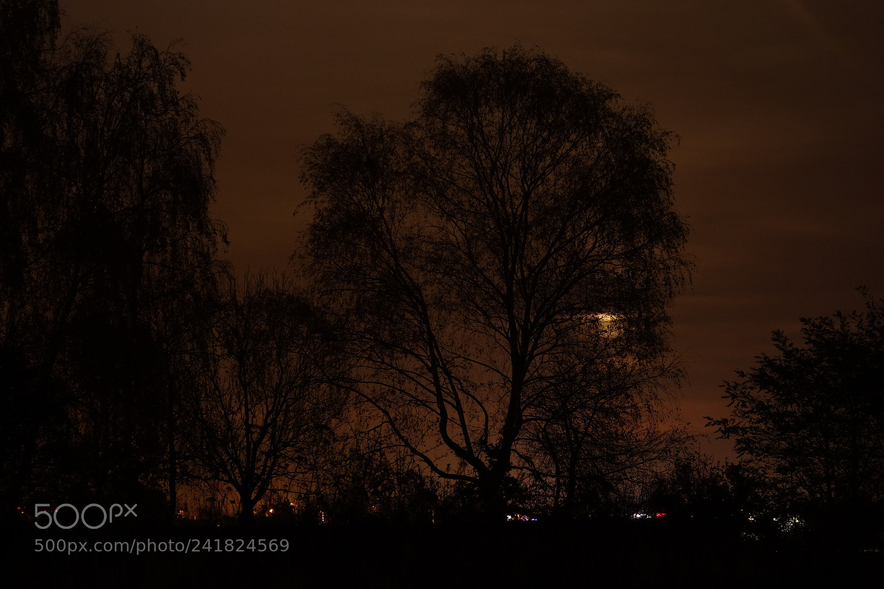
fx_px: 2136
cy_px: 294
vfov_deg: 15.7
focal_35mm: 87
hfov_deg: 23.4
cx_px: 442
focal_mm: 32.17
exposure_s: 13
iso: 400
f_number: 5
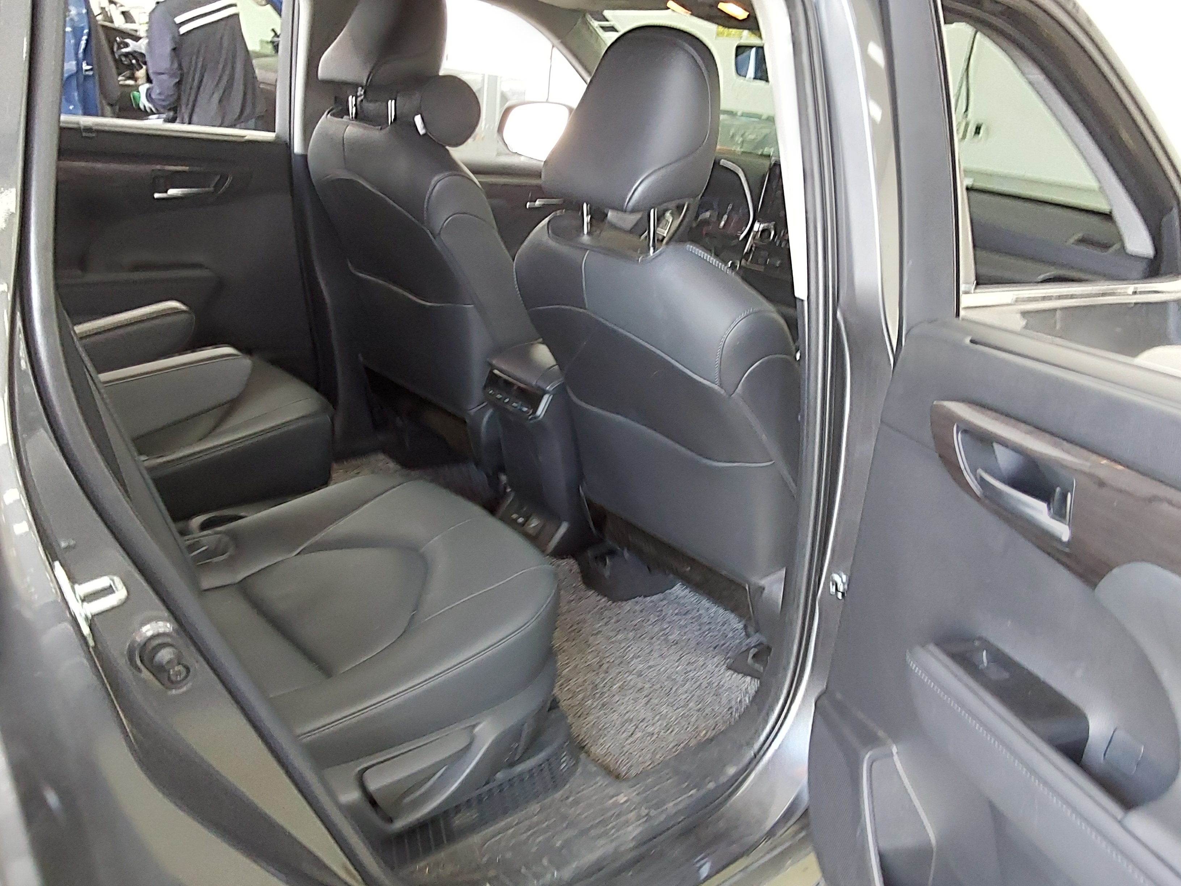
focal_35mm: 28
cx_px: 590
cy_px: 443
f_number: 1.9
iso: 320
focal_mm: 2.91
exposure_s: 1/60
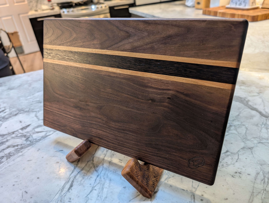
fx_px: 187
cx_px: 134
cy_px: 102
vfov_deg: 56.9
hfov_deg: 71.5
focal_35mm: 24
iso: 63
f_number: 1.68
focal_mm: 6.9
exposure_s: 1/24
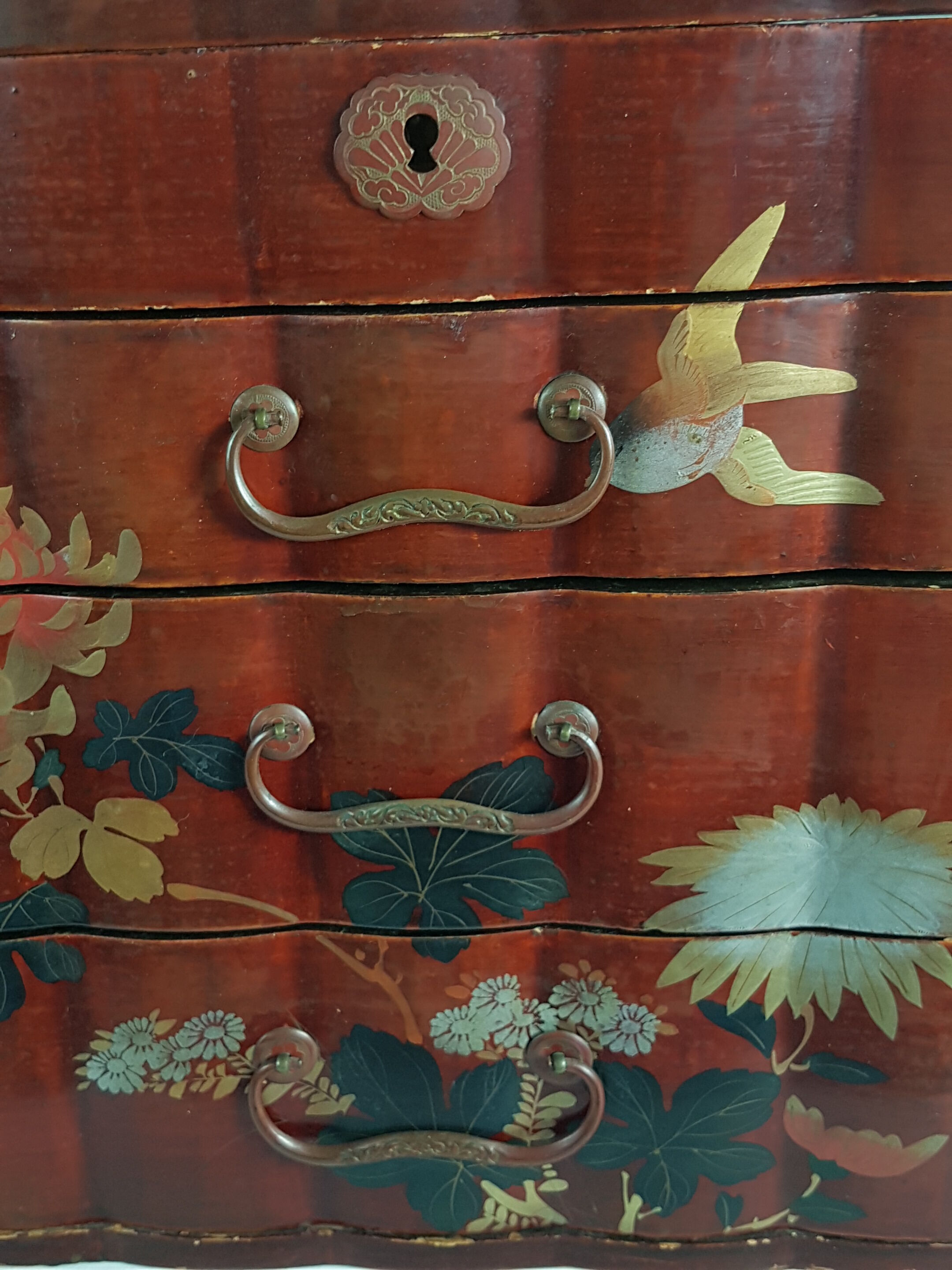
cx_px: 476
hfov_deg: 53.1
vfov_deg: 67.3
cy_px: 635
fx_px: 953
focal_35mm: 26
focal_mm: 4.2
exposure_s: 1/50
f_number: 1.7
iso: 100
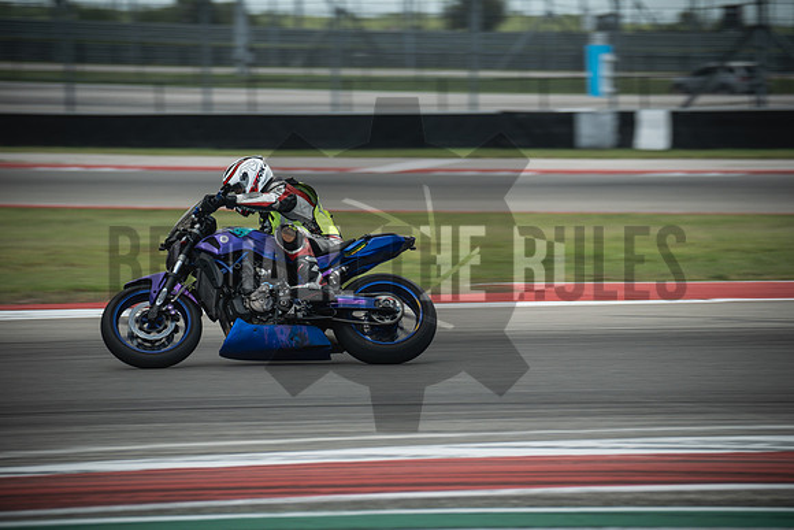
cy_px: 265
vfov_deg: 5.2
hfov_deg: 7.8
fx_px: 5846
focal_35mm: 265
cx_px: 397
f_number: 4.8
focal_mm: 176.7
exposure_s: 1/320
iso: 160
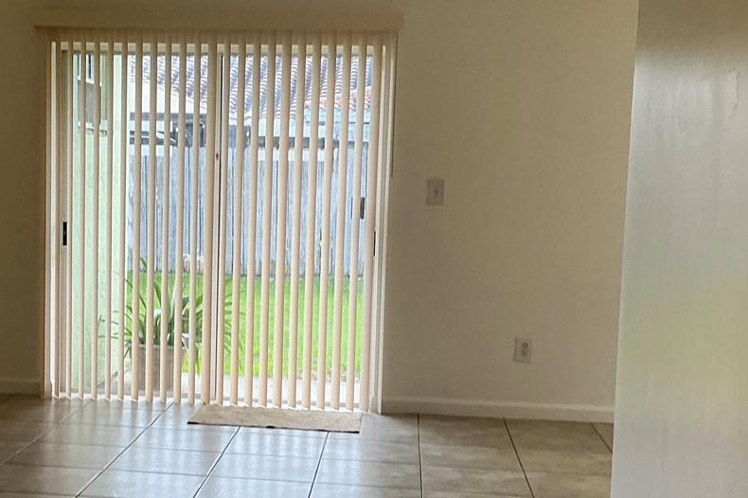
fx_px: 1225
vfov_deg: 22.9
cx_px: 242
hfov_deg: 33.6
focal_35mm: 59
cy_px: 309
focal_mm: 3
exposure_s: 1/60
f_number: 1.8
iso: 50
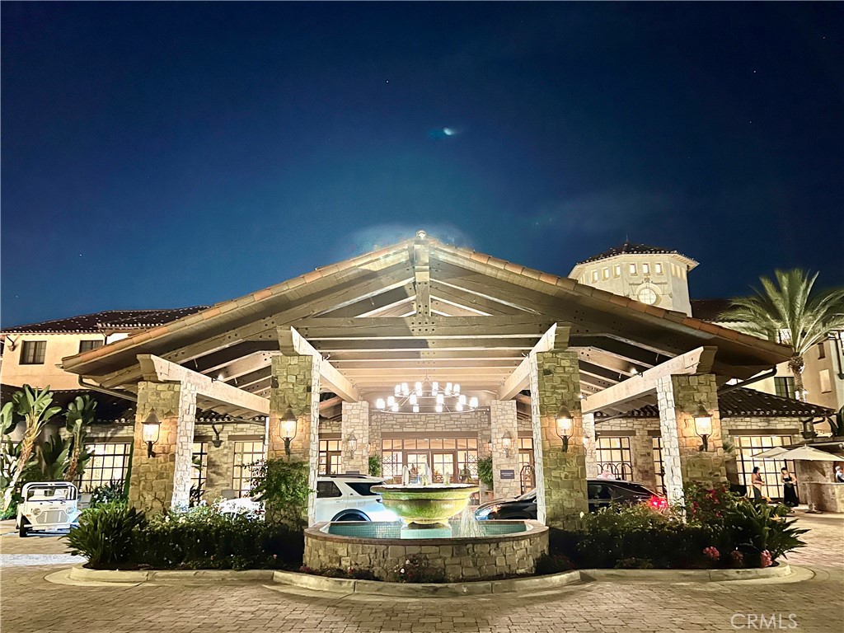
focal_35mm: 26
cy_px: 316
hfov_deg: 67.3
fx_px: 634
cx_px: 422
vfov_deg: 53.1
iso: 1000
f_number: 1.5
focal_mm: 5.7
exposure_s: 1/15
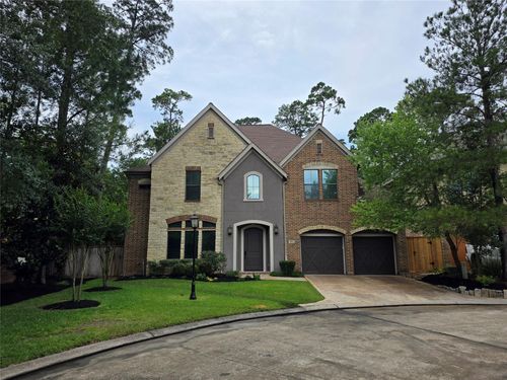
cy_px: 190
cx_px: 254
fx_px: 337
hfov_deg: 73.9
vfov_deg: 58.9
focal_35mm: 23
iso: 80
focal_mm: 6.25
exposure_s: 1/10000
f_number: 1.7
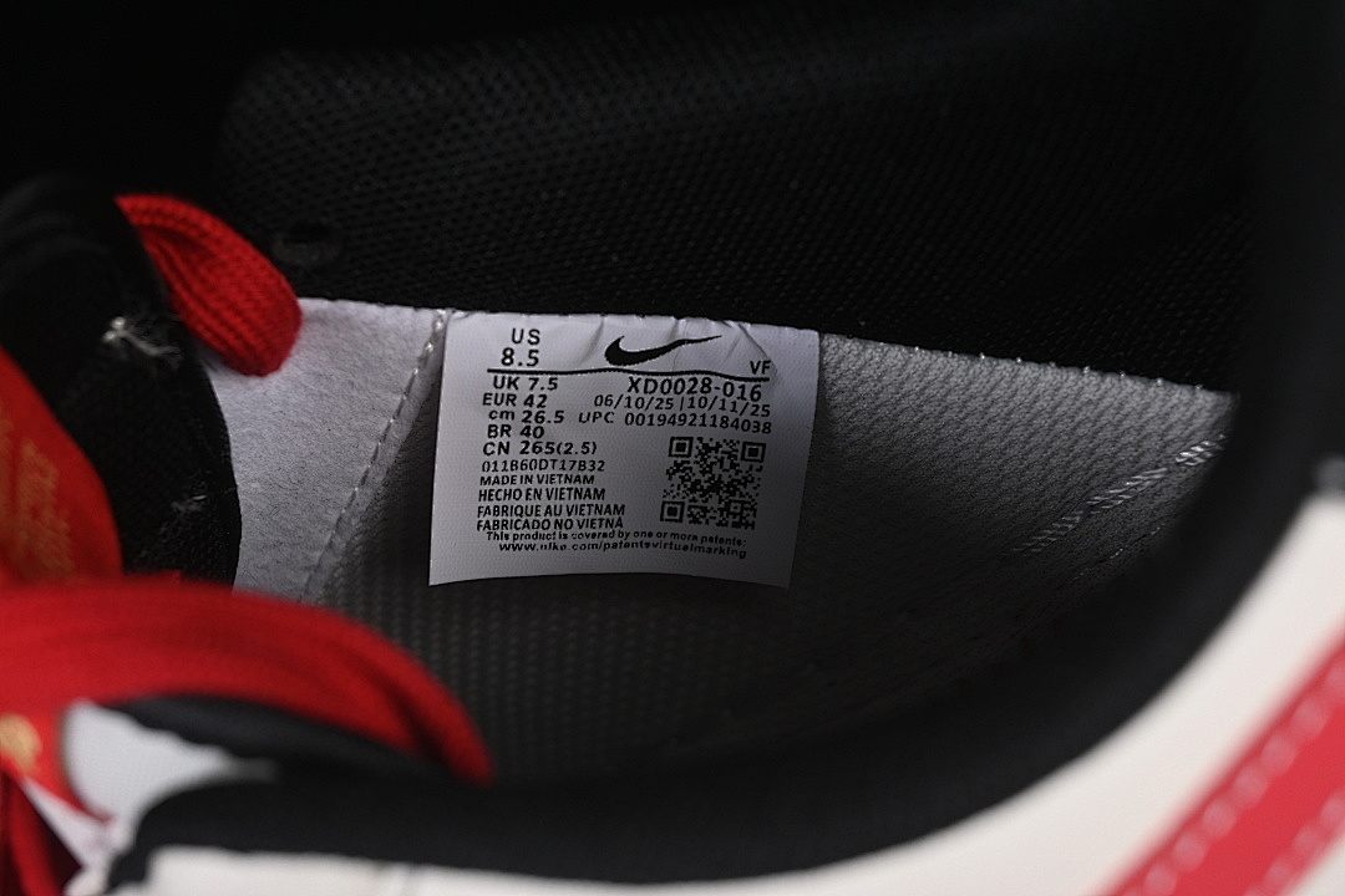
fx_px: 2802
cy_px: 448
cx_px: 672
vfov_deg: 18.2
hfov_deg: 27.0
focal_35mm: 75
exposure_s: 1/80
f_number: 7.1
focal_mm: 50
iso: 160
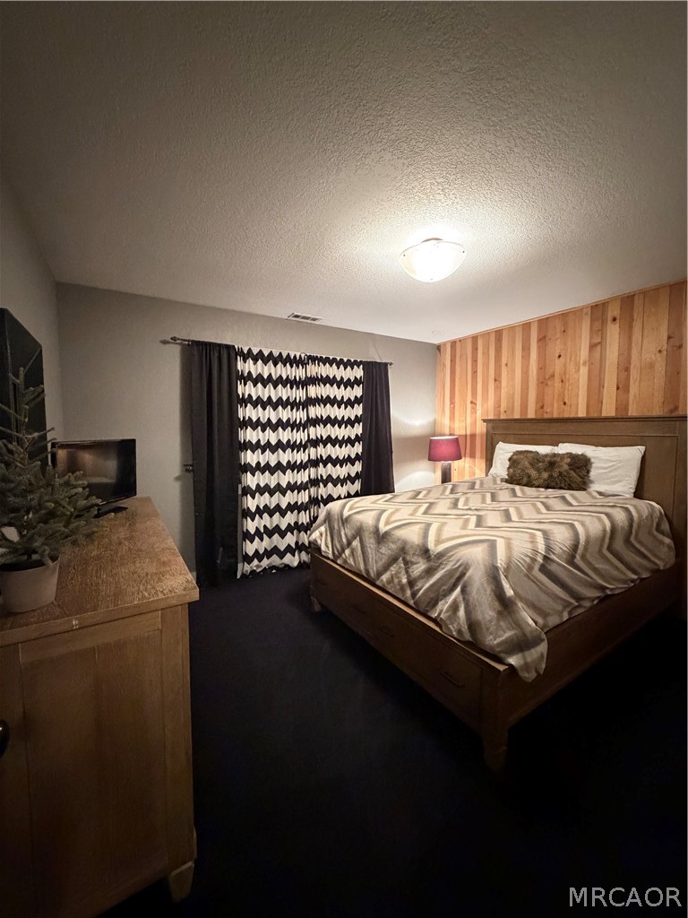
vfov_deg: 102.1
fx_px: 371
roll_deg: -0.1
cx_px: 344
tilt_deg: -4.5
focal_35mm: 14
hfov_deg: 85.7
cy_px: 459
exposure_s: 1/40
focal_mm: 2.22
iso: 1000
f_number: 2.2
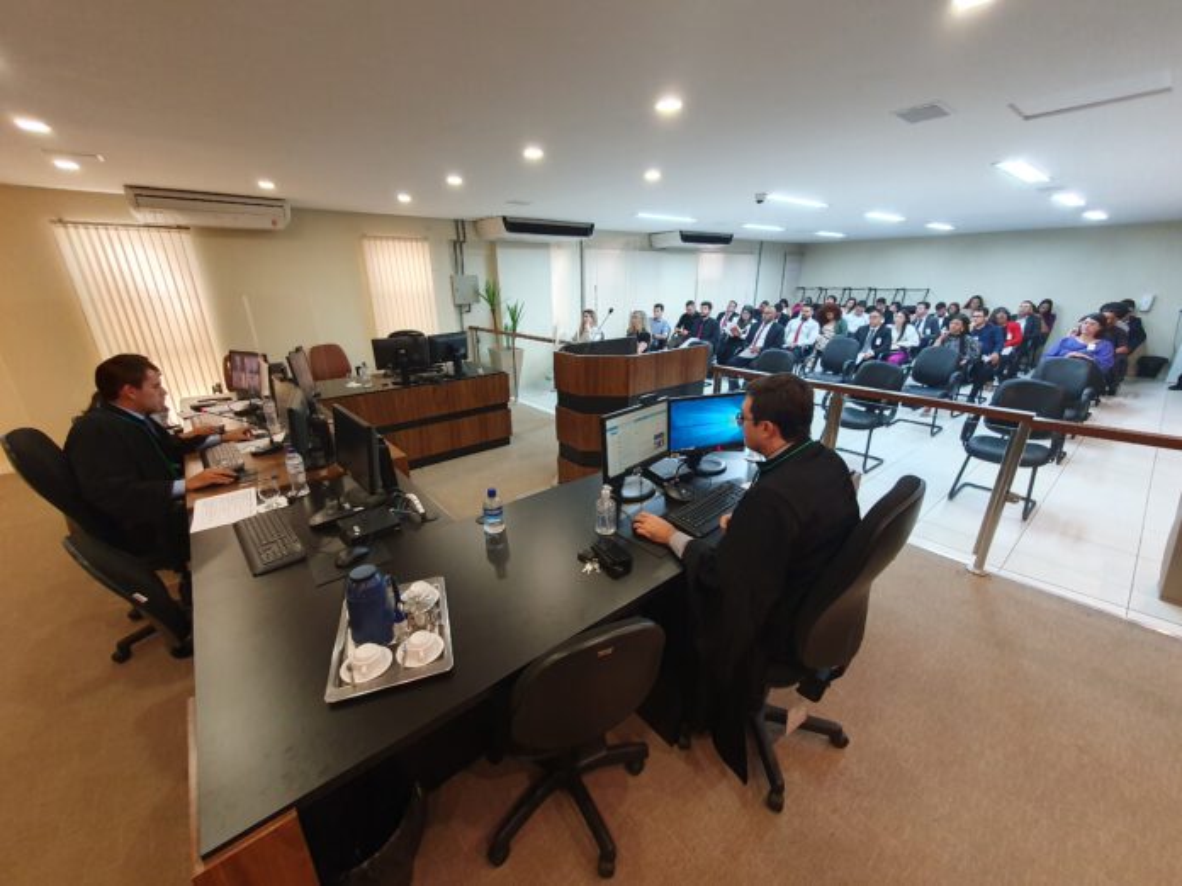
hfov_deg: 106.2
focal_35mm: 13
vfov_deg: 89.9
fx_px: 444
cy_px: 443
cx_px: 591
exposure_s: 1/40
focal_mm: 1.8
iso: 320
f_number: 2.2
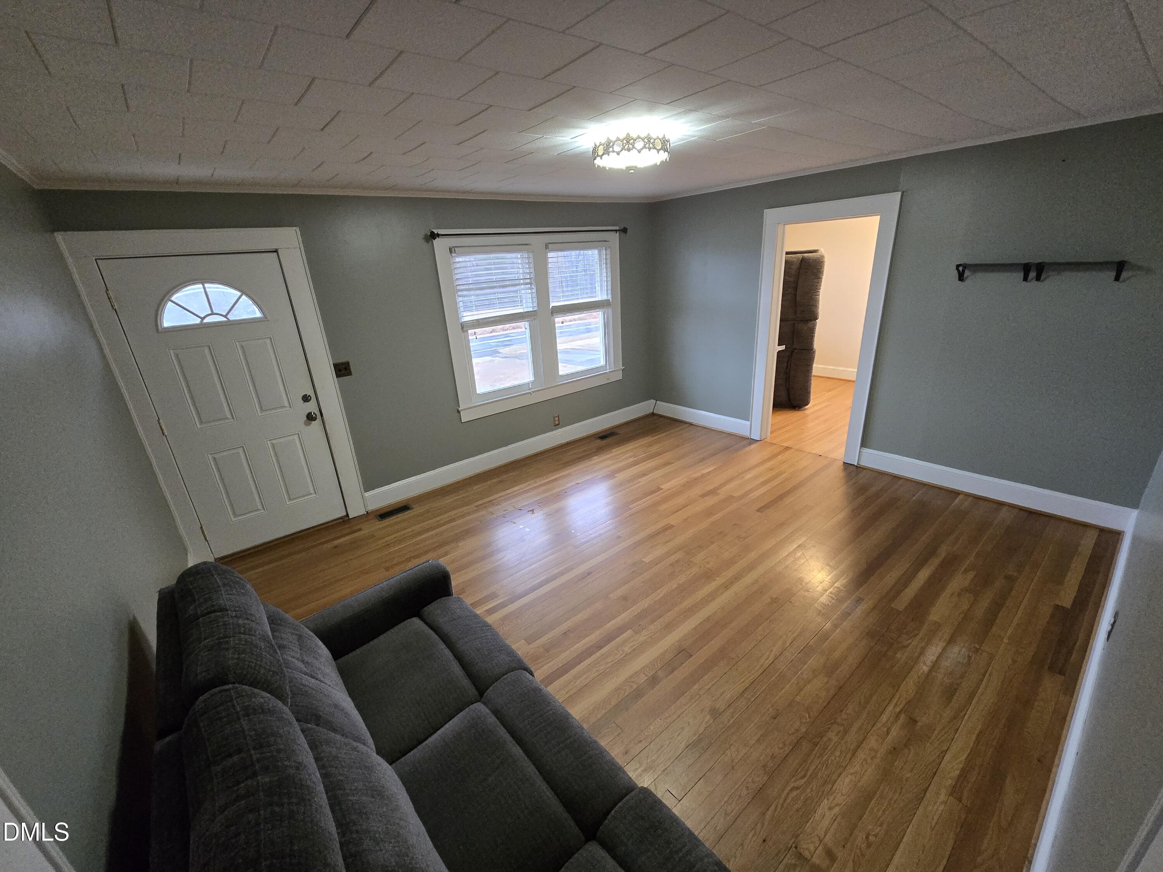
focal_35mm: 13
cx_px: 582
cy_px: 436
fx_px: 437
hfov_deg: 106.2
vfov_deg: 89.9
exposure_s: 1/60
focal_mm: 2.2
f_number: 2.2
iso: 640
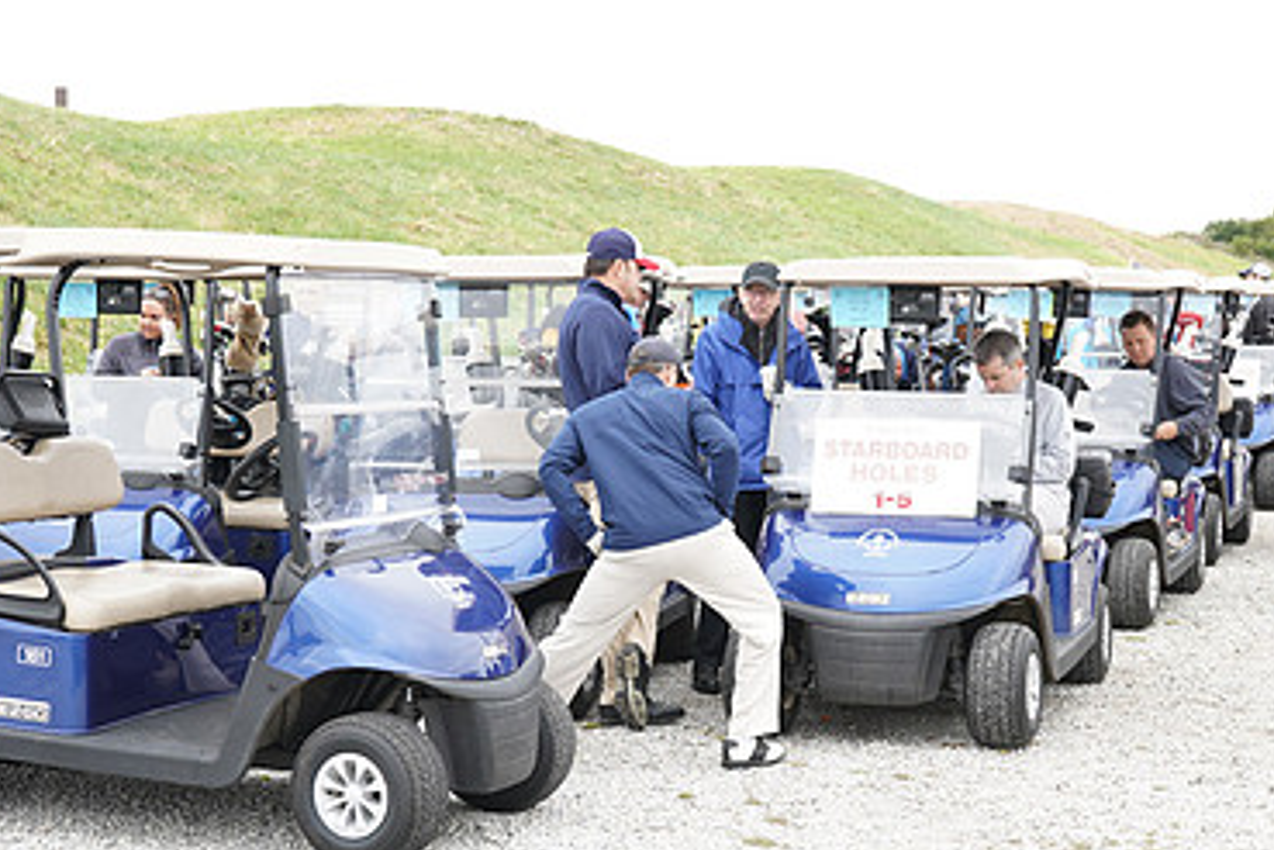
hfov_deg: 30.5
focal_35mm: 66
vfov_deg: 20.5
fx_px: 2335
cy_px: 582
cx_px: 649
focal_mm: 42
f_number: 5.6
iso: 200
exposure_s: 1/80
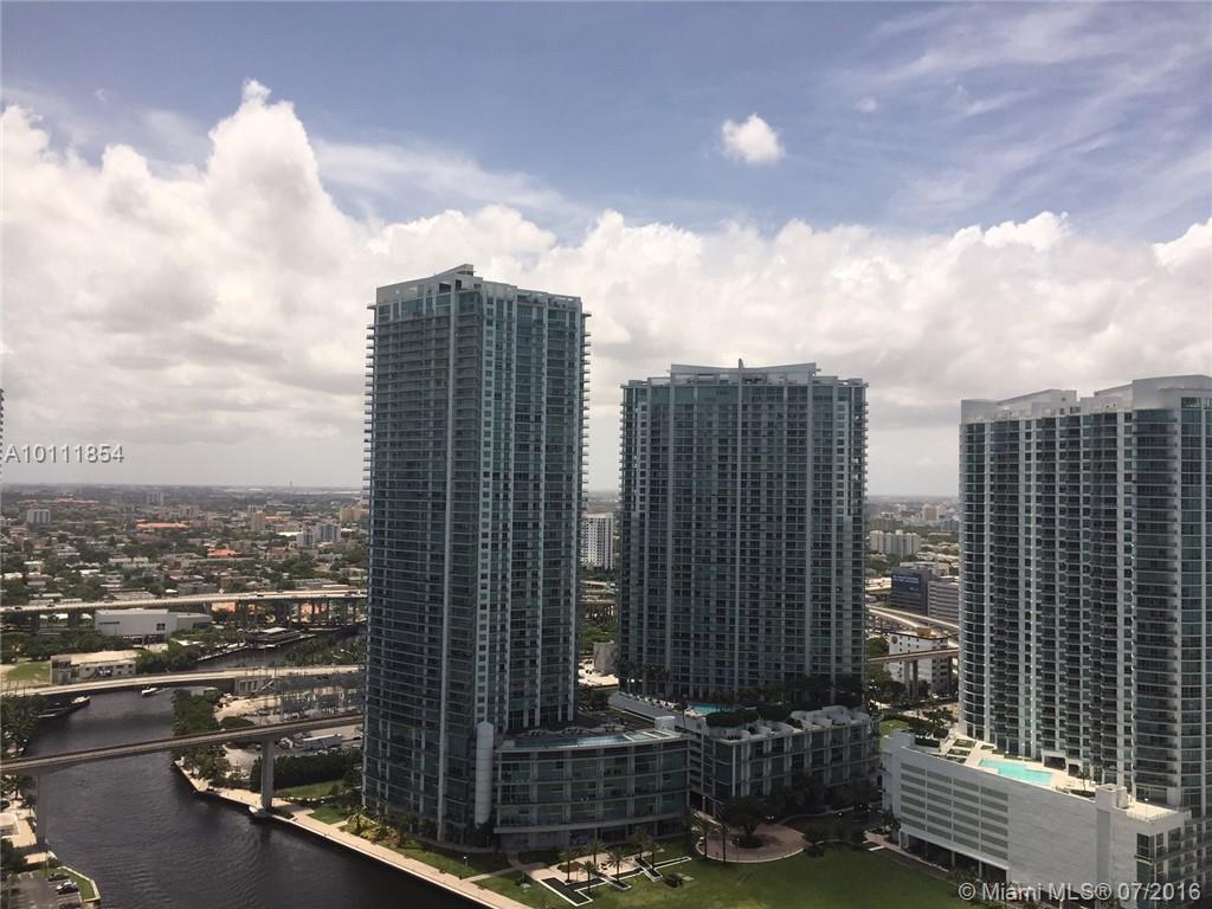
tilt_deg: +3.0
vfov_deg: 48.2
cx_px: 606
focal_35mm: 29
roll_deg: -1.7
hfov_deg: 61.7
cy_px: 454
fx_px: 1015
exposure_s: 1/3300
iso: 32
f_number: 2.2
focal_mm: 4.15
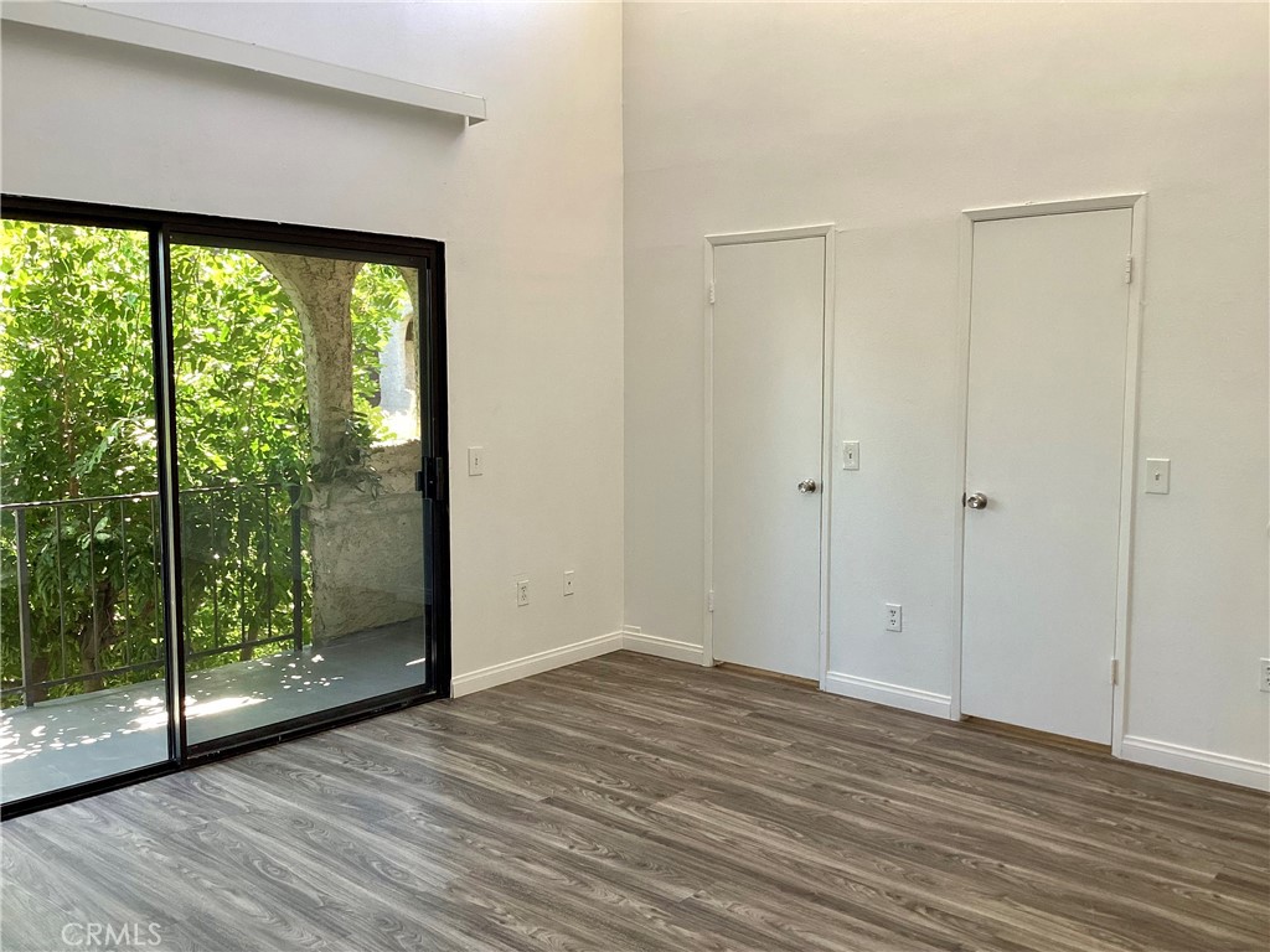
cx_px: 635
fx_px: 1137
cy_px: 476
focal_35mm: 31
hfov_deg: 58.4
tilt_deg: -6.8
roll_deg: -1.3
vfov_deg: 45.4
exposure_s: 1/120
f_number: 2.4
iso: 80
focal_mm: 3.3
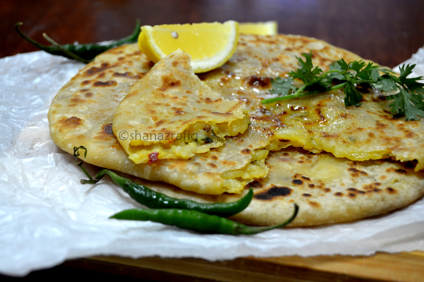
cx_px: 212
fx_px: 971
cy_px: 141
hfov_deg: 24.6
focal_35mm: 82
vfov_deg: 16.5
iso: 800
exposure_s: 1/20
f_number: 5.6
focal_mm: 55
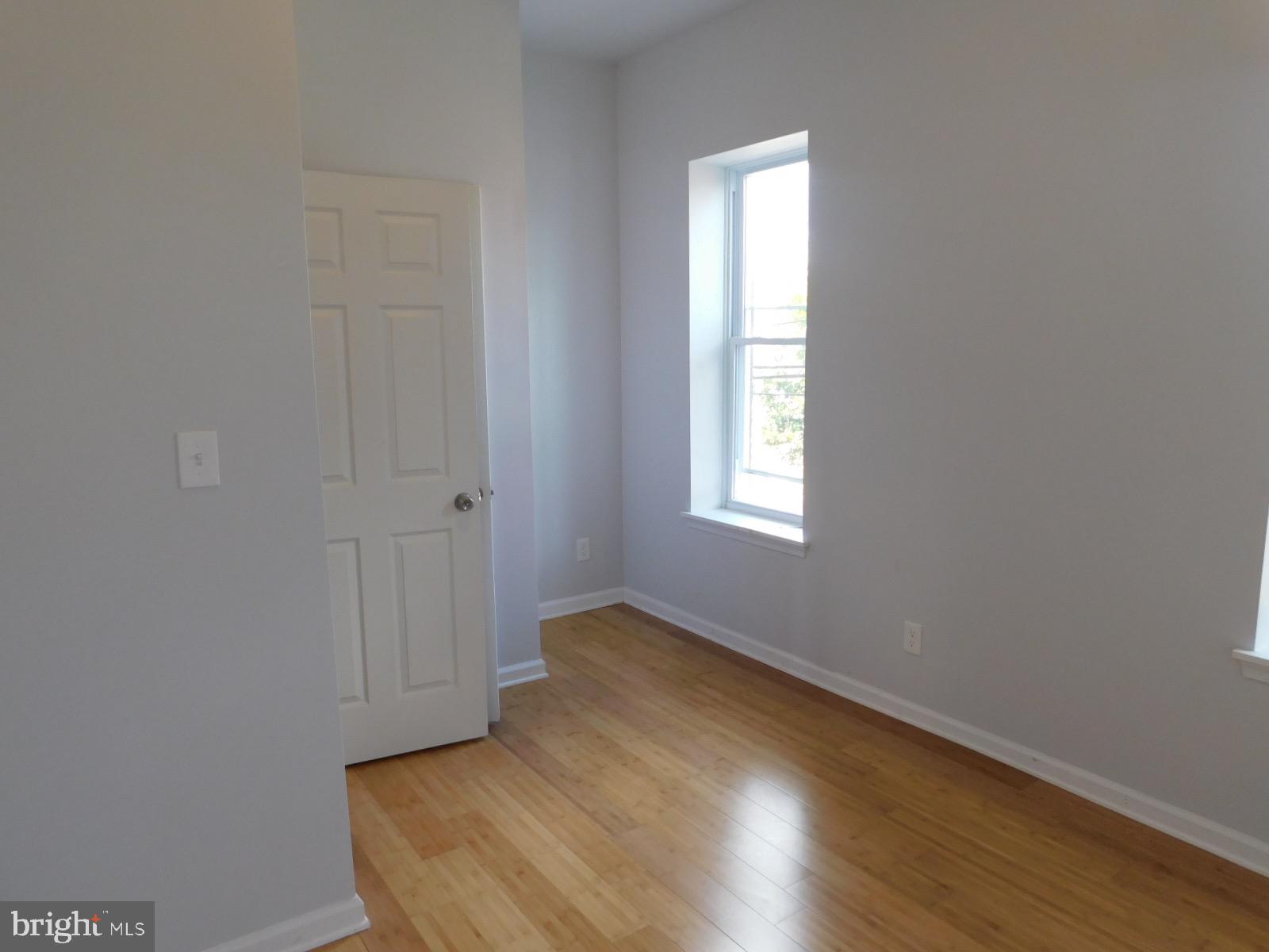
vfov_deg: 58.9
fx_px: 843
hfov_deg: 73.9
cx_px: 634
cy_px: 476
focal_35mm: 23
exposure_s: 1/50
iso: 125
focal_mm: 4
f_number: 3
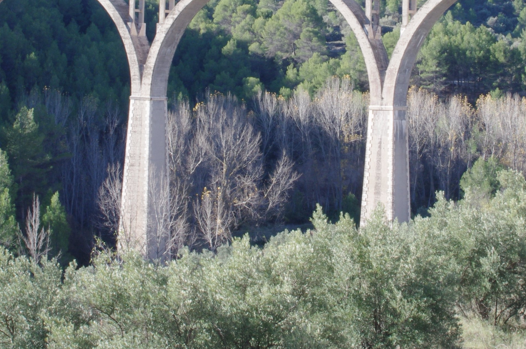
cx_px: 257
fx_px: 1620
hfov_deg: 18.4
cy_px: 4
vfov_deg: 12.2
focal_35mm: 111
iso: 400
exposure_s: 1/25
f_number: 20
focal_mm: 33
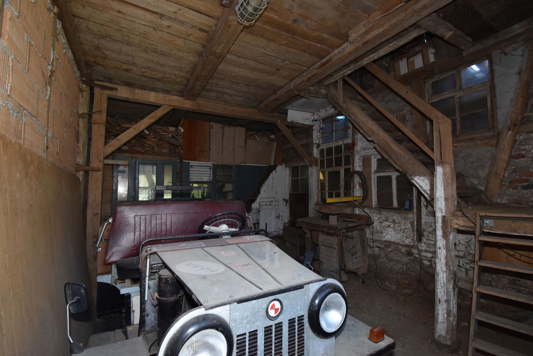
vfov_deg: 77.3
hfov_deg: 100.4
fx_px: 222
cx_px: 266
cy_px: 178
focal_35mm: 15
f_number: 5.6
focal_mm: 10
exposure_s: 1/125
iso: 800
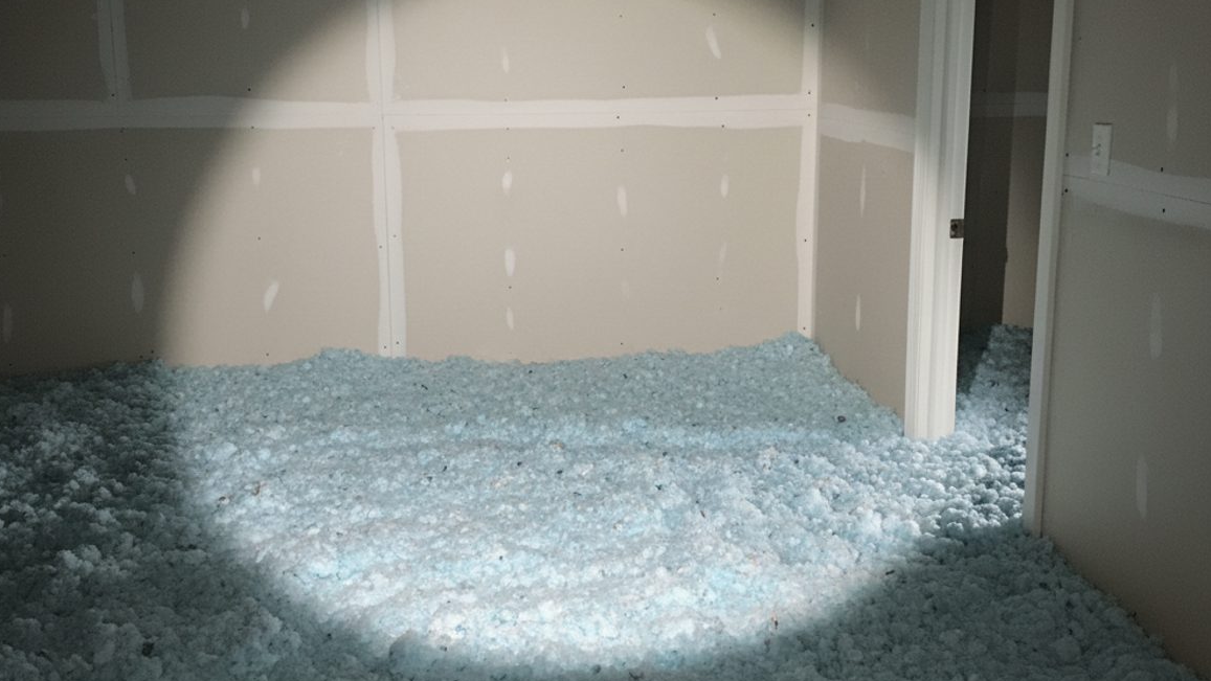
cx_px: 587
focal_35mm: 26
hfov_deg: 71.9
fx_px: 835
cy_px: 312
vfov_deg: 44.4
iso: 829
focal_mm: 6.4
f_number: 1.8
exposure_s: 1/779
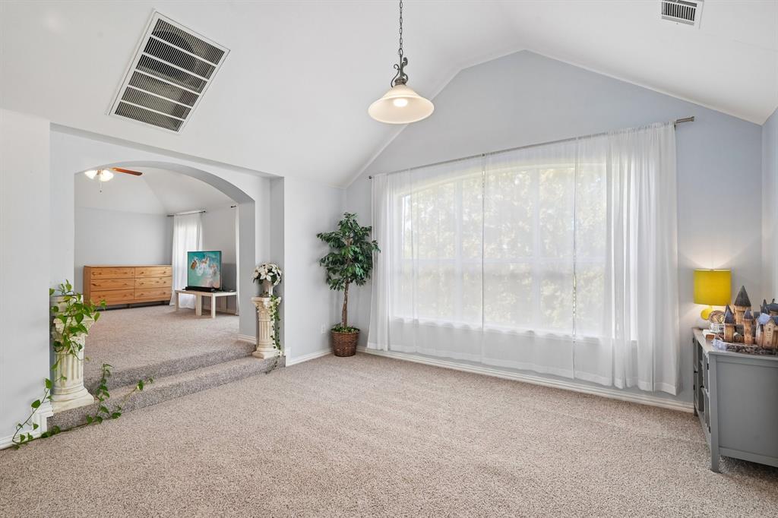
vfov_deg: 70.4
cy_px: 259
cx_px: 389
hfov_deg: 93.3
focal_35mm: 17
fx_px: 367
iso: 400
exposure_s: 1/60
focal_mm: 17
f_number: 8
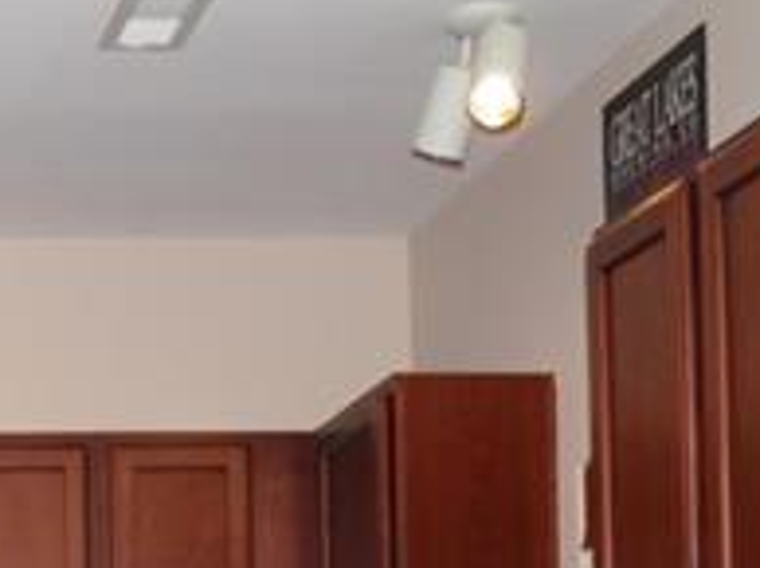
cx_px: -251
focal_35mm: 99
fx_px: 2171
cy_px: 850
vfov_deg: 14.0
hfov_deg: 18.4
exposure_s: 1/40
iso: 100
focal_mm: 5.5
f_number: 3
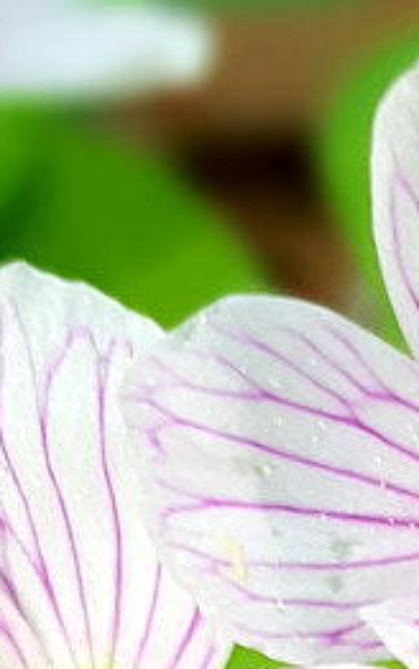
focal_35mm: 168
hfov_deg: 7.8
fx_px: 3066
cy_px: 937
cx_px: 452
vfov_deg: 12.0
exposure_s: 1/50
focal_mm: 4.3
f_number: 1.5
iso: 64
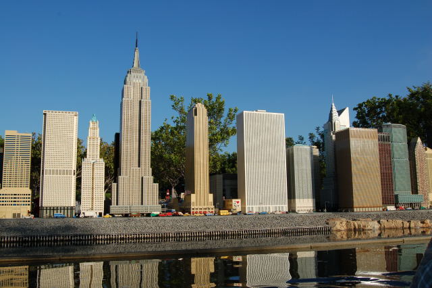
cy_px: 144
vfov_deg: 39.9
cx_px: 216
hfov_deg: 57.2
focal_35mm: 33
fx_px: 396
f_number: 10
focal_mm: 22
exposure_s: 1/400
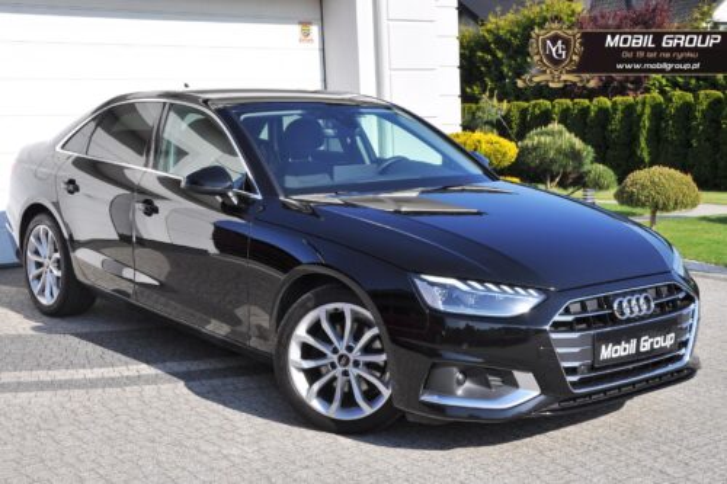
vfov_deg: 26.5
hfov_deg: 38.9
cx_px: 364
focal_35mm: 51
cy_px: 242
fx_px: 1030
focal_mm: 34
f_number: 14
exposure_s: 1/200
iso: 250
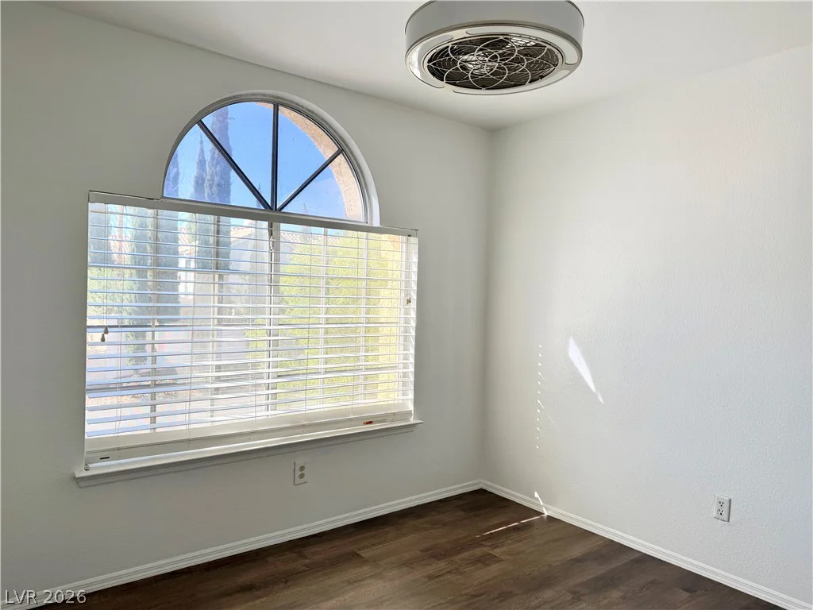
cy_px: 305
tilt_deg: -2.0
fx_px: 564
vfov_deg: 56.8
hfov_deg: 71.6
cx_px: 406
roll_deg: -1.7
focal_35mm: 24
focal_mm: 6.76
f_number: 1.78
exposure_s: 1/351
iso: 80
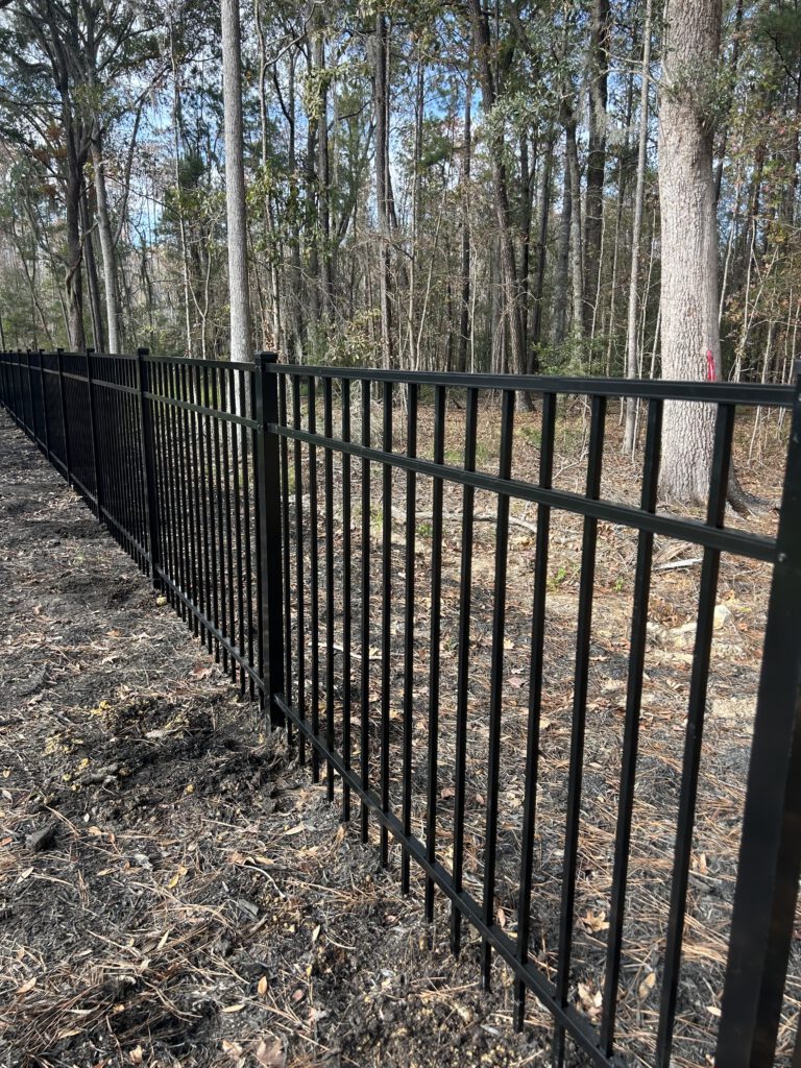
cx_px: 400
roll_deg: -1.7
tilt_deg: -10.3
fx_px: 802
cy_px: 534
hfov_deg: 53.1
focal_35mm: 26
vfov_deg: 67.3
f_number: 1.5
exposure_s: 1/384
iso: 50
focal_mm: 5.7
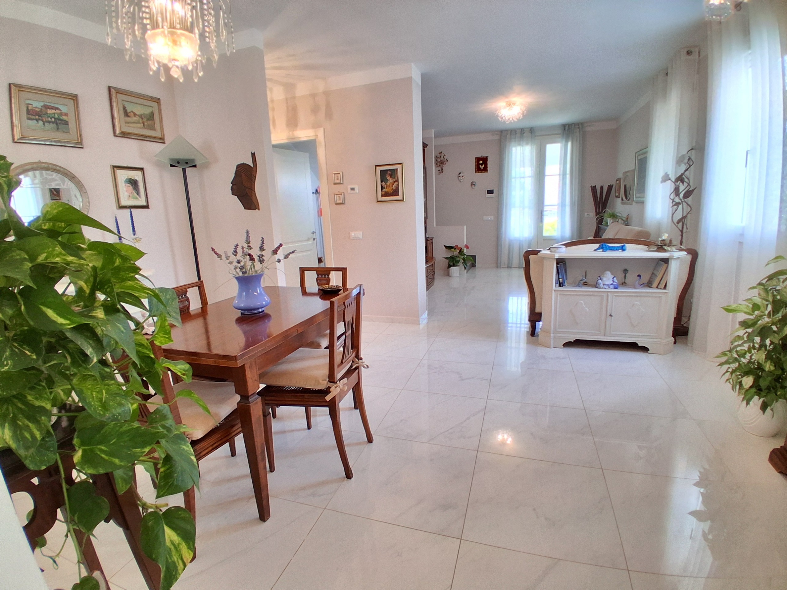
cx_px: 394
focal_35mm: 17
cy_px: 295
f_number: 2.2
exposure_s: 1/50
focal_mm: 1.4
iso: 160
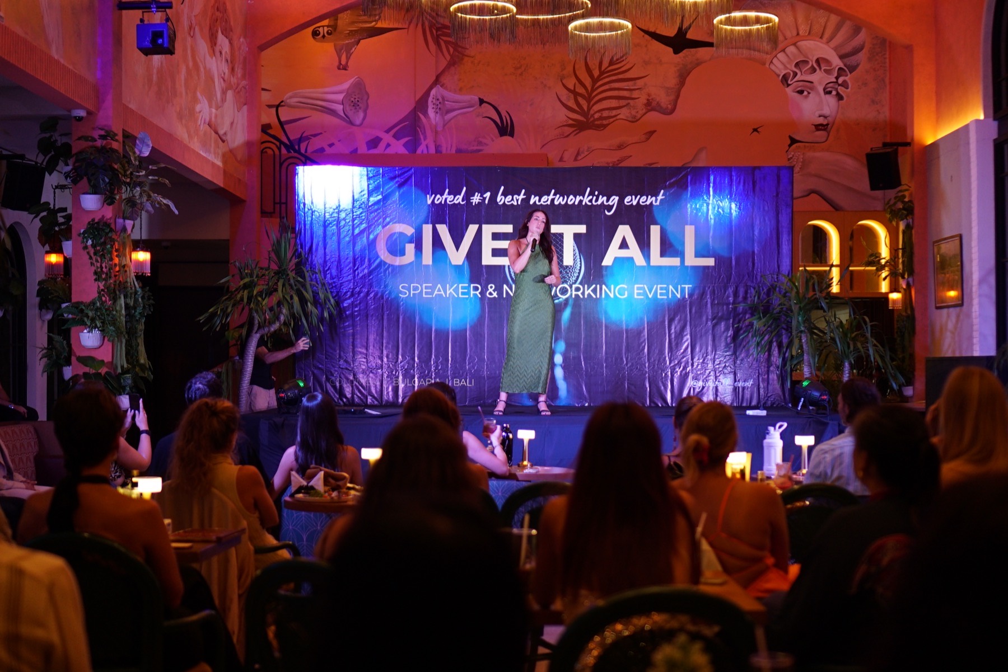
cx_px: 504
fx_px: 1456
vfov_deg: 26.0
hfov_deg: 38.2
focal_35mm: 52
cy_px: 336
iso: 400
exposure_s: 1/80
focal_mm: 35
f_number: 1.8
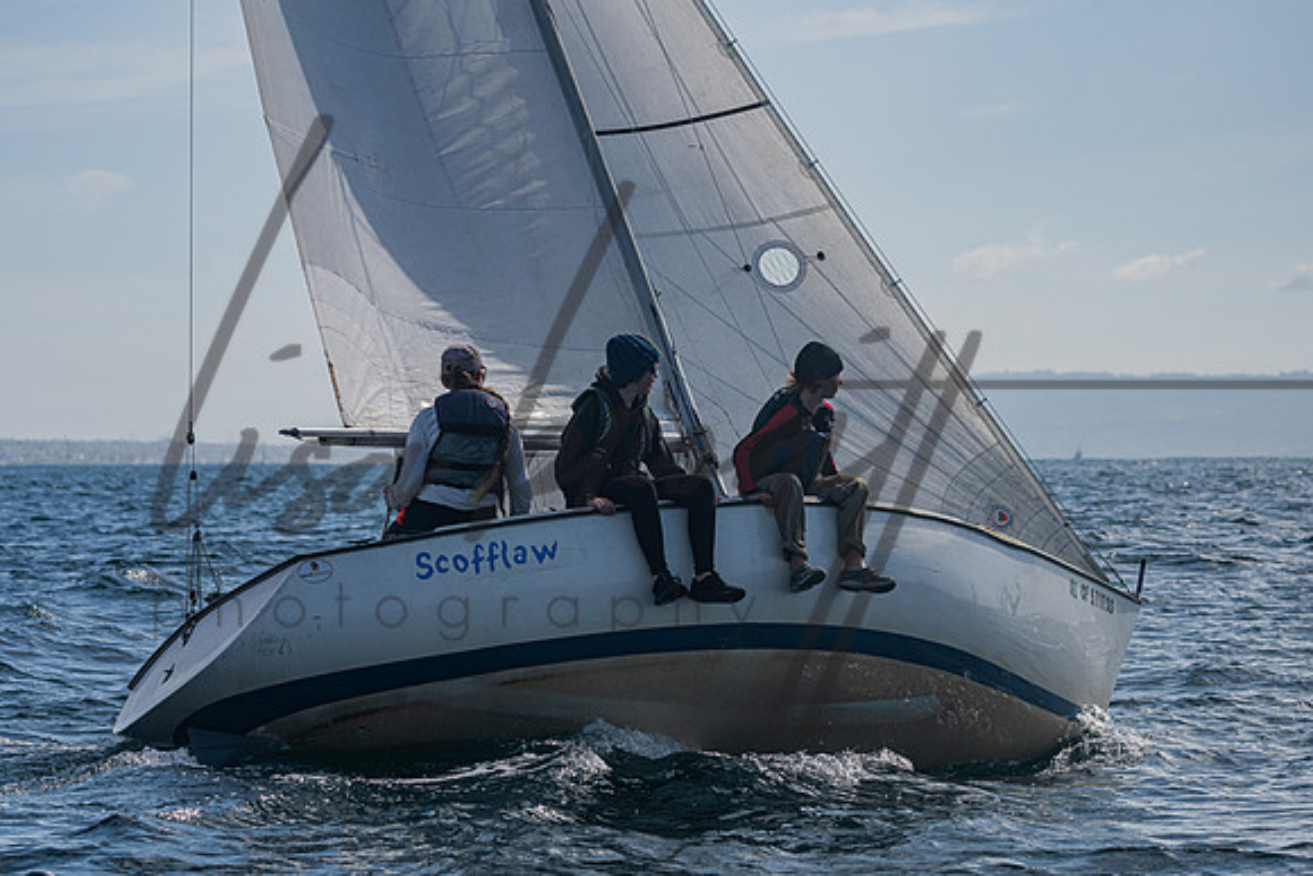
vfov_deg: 10.2
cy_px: 426
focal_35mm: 135
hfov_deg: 15.2
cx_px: 582
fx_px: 4908
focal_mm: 115
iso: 320
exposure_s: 1/4000
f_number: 6.3
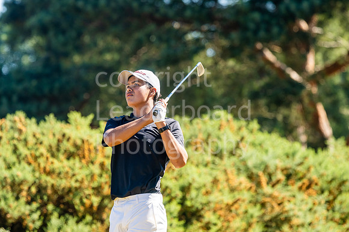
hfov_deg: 4.6
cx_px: 174
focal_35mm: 450
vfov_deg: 3.1
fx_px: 4360
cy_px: 116
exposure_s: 1/640
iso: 250
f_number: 5
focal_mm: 300
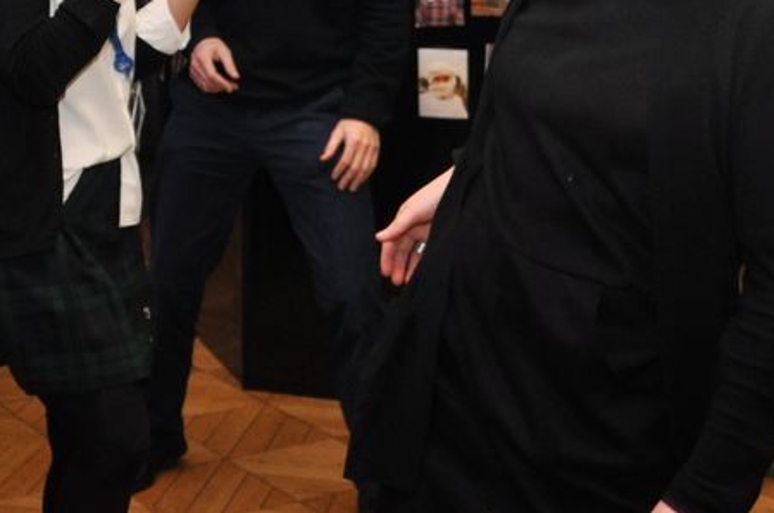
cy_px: 162
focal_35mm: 77
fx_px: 1653
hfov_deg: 26.3
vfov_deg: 17.6
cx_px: 453
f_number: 4
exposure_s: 1/60
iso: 800
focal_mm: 18
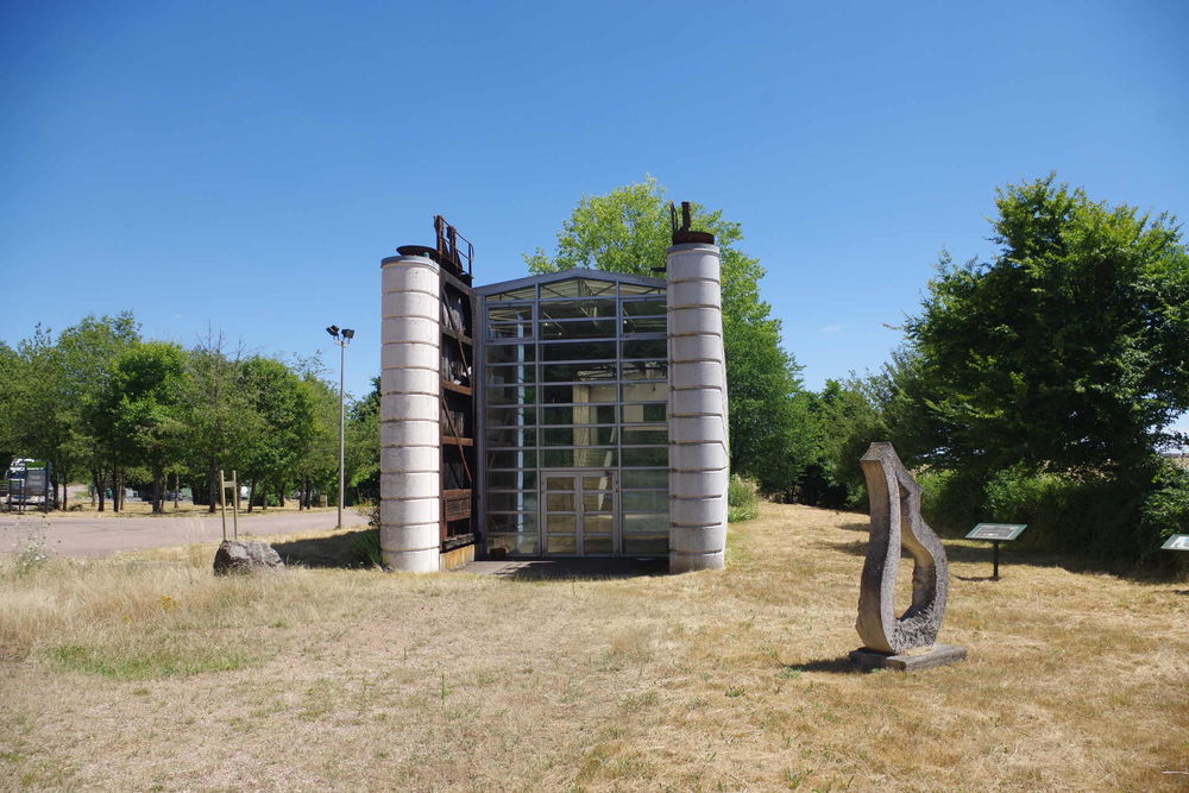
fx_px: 892
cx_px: 594
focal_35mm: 27
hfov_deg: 67.4
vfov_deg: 47.9
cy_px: 396
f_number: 11
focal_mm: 18
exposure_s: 1/125
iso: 100
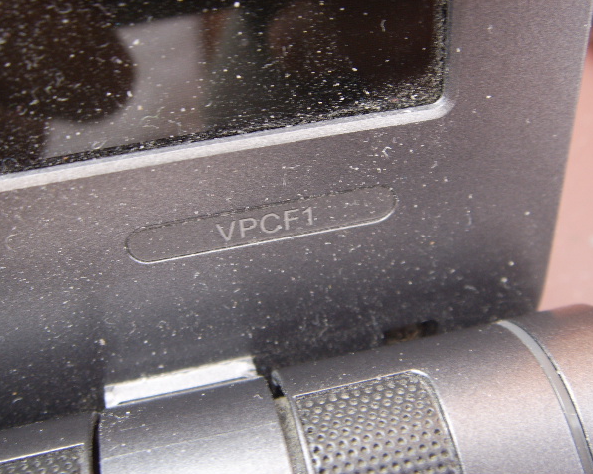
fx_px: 719
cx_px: 295
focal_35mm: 41
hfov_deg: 44.8
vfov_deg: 36.5
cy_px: 237
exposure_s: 1/4
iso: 63
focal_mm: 6.6
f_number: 3.5
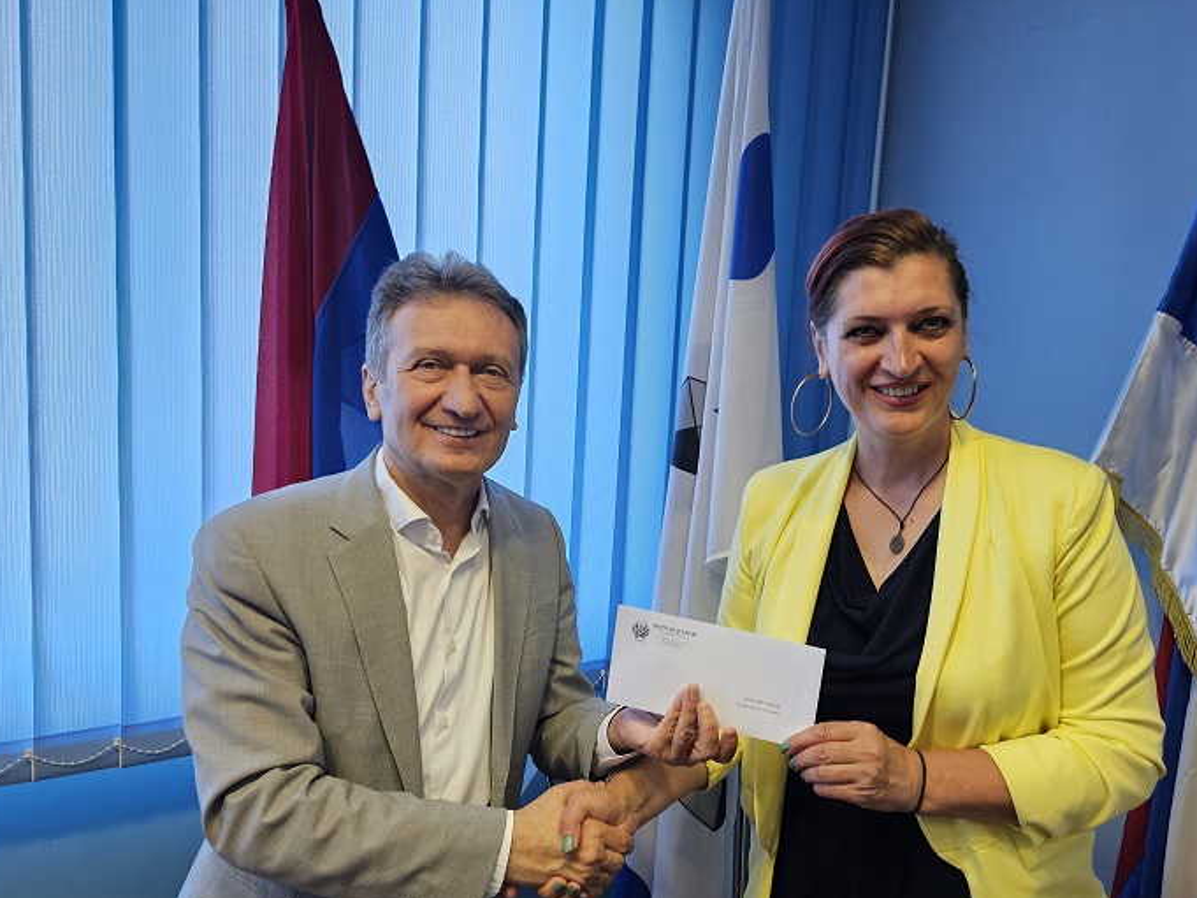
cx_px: 678
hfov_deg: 65.0
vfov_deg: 51.3
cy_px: 494
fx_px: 934
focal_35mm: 27
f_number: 1.7
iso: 250
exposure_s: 1/100
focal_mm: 6.3
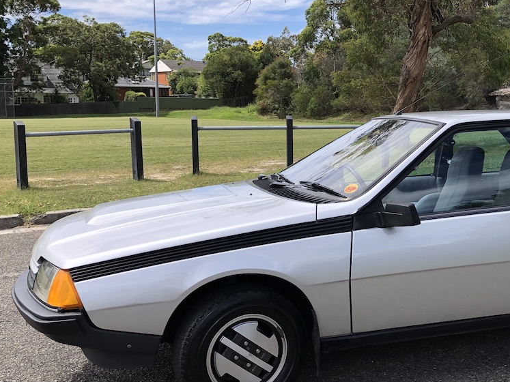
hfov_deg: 38.6
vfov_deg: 30.3
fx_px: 707
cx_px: 383
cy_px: 201
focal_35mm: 48
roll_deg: -1.5
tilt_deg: -8.1
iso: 20
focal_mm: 3.99
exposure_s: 1/1412
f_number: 1.8
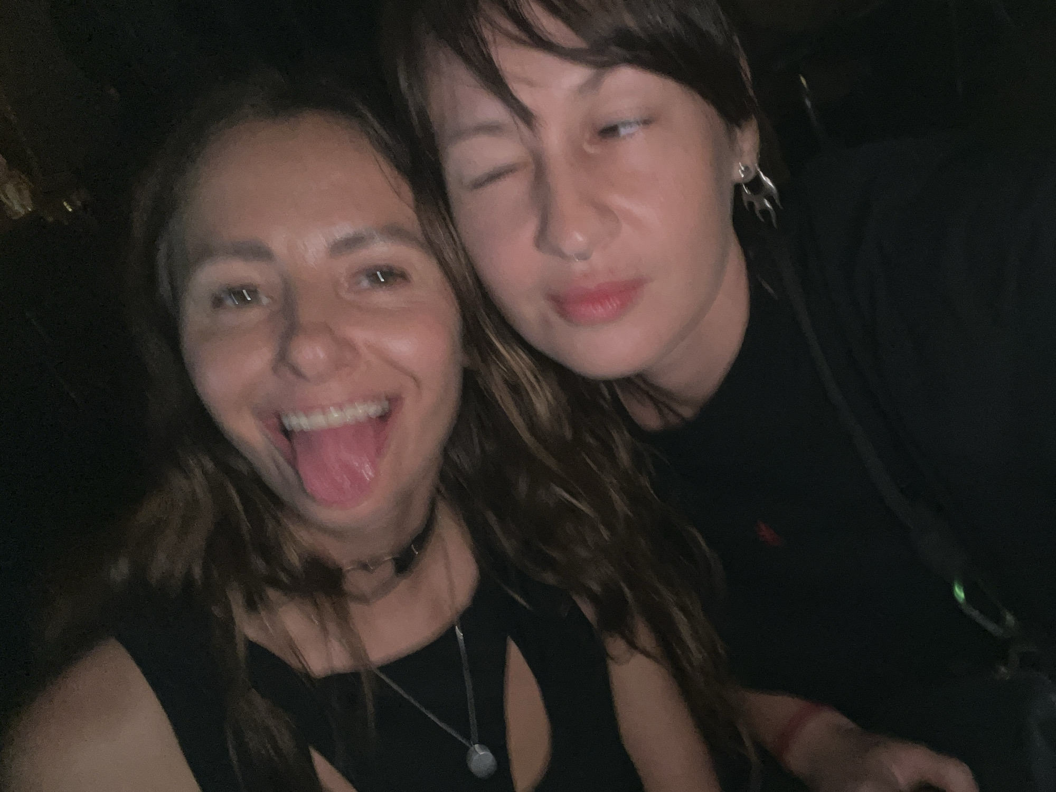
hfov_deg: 60.0
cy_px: 396
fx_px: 915
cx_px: 528
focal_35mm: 30
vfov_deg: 46.8
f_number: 2.2
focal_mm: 2.71
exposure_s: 1/16
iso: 320
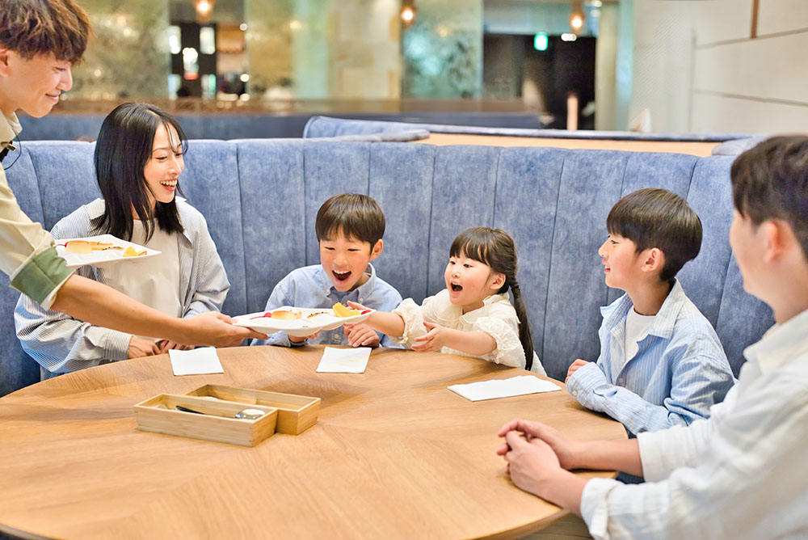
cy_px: 270
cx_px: 404
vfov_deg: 27.0
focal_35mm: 50
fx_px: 1123
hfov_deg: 39.6
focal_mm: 50
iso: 3200
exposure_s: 1/250
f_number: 2.5
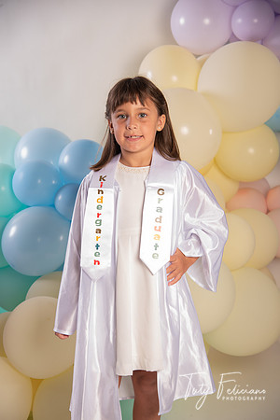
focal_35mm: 65
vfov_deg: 31.0
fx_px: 758
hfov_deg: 20.9
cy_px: 210
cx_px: 140
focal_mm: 65
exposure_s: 1/125
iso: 50
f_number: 4.5
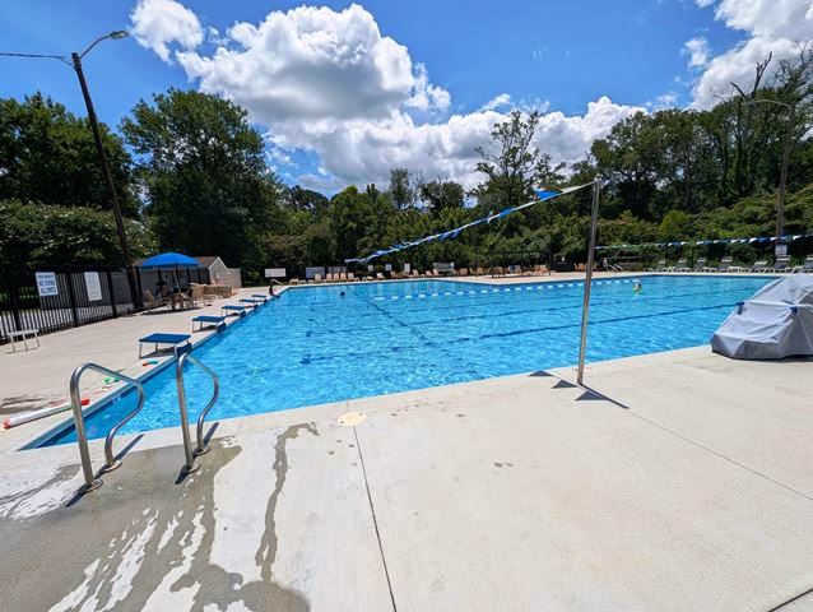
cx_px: 406
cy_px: 306
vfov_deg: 94.6
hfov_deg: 110.5
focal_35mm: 12
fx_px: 282
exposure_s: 1/6494
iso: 55
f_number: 1.7
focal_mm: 2.02
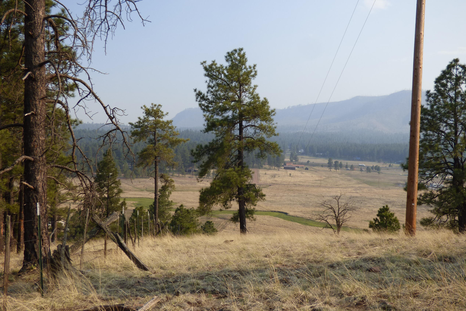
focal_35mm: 43
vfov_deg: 31.2
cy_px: 161
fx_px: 557
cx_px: 232
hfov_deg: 45.4
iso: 100
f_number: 3.6
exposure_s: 1/640
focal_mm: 7.37
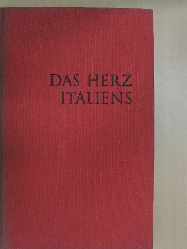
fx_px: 360
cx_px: 94
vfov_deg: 38.2
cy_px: 124
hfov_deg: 29.1
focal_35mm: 50
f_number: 3.6
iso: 1600
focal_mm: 8.9
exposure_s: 1/100
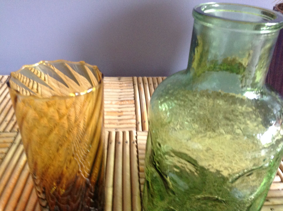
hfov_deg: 52.7
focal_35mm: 35
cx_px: 142
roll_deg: -2.0
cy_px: 106
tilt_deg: -30.2
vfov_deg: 40.6
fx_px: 286
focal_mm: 4.28
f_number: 2.4
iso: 320
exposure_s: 1/15
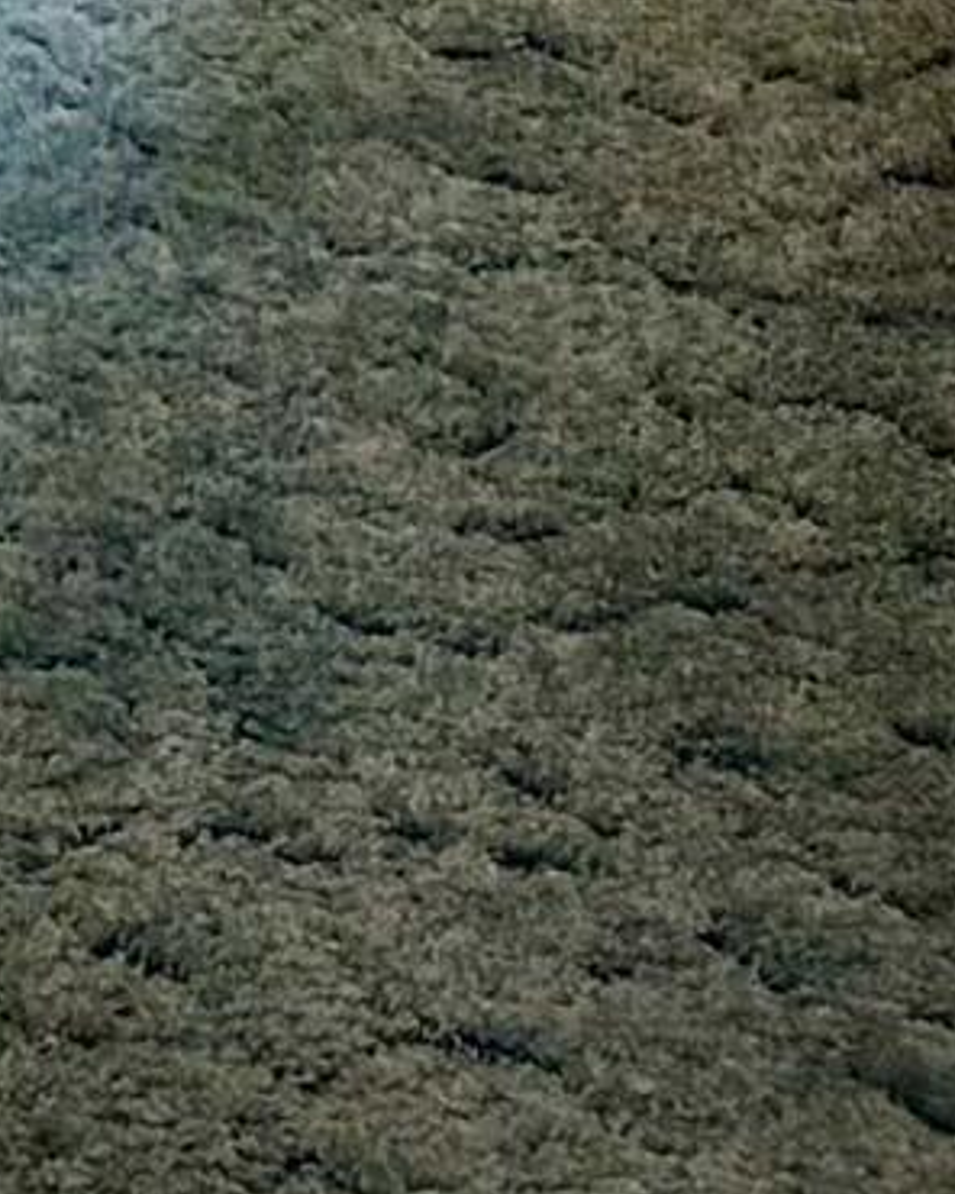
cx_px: -1820
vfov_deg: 8.5
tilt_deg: -4.9
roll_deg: +0.8
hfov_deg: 7.3
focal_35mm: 190
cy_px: -2375
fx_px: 6713
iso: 250
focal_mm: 6.86
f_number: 1.78
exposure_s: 1/117
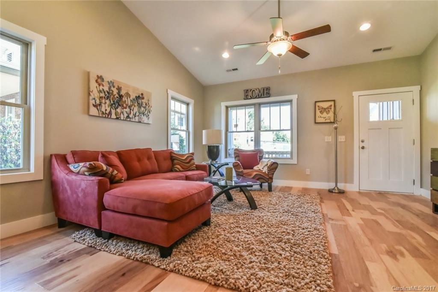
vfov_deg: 73.8
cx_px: 219
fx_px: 195
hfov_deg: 96.7
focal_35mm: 16
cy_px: 146
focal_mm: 16
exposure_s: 1/320
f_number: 7.1
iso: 4000
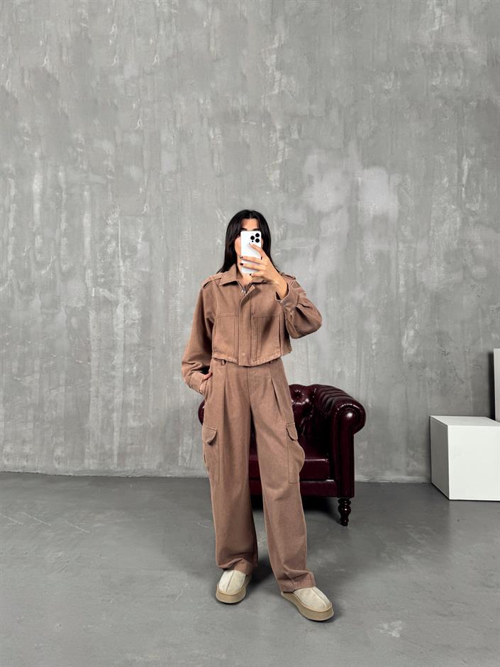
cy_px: 334
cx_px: 250
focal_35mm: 24
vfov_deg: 71.6
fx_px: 462
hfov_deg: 56.8
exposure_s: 1/121
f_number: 1.78
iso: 80
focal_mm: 6.76
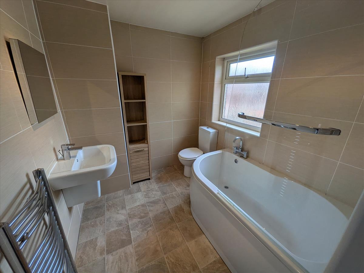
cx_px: 182
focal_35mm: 14
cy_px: 136
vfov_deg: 85.7
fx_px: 147
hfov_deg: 102.1
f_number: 2.2
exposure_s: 1/155
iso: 51
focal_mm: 1.85
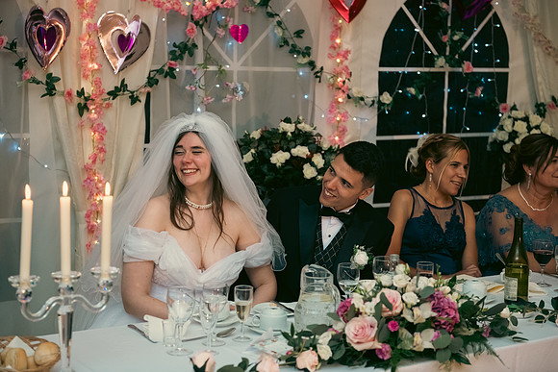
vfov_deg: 19.5
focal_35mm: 70
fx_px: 1085
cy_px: 186
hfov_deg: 28.8
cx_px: 279
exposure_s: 1/160
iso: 800
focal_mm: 70
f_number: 3.5
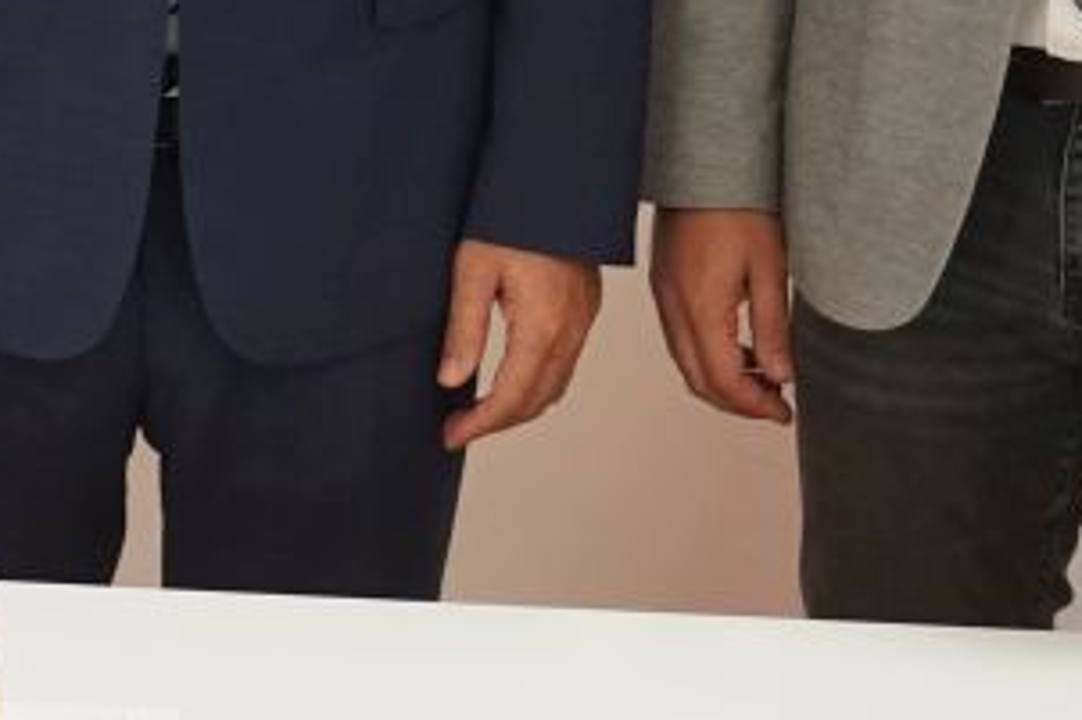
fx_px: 4476
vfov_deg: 8.8
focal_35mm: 149
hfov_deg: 13.4
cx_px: -229
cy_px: -602
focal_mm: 30
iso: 1600
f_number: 3.2
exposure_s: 1/125
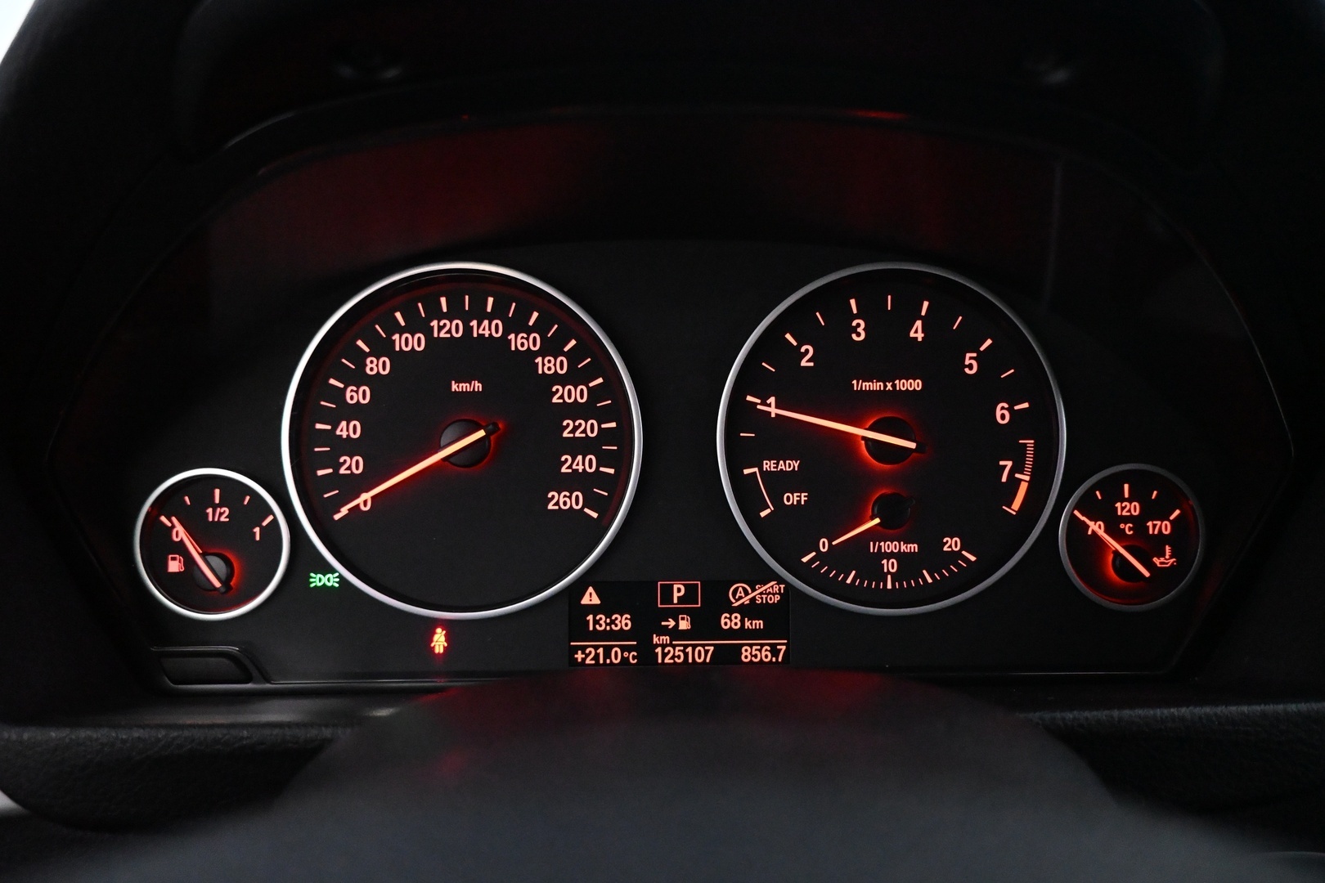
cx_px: 662
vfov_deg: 53.1
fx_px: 883
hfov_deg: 73.7
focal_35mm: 24
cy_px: 442
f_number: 3.5
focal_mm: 16
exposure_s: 1/60
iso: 7200
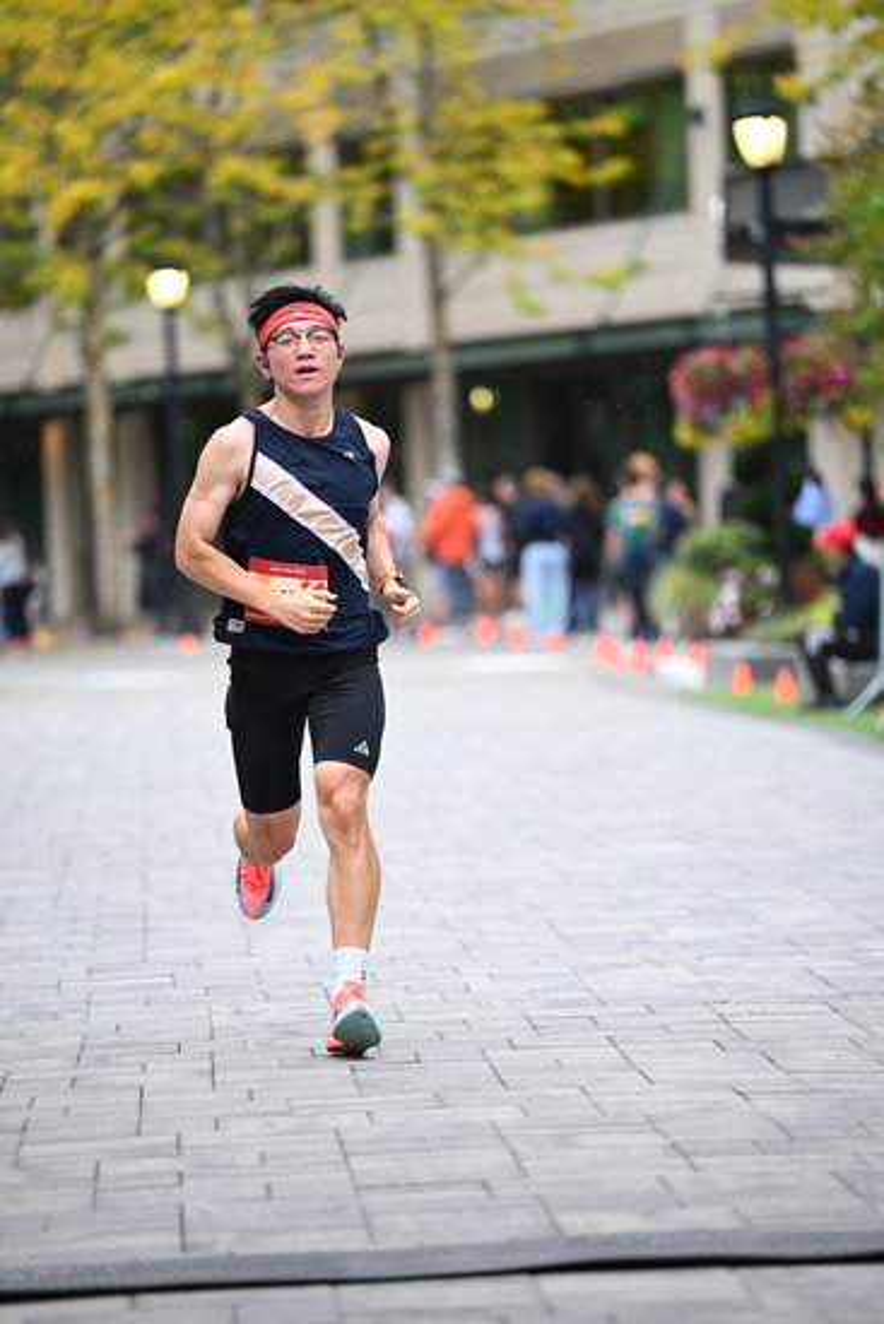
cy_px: 662
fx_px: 6257
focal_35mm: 170
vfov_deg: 12.1
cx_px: 442
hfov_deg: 8.1
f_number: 2.8
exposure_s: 1/1250
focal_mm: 170
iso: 1250
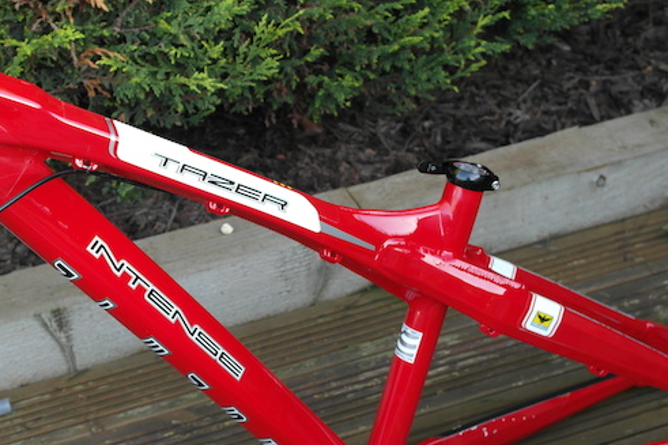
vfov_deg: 19.4
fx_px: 1298
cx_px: 299
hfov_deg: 28.8
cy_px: 297
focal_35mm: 70
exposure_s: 1/50
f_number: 5.6
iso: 200
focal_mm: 28
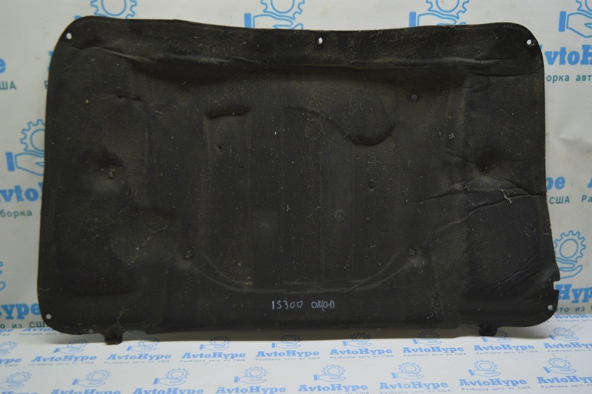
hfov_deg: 53.2
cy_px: 197
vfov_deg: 36.8
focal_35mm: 36
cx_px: 296
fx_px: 592
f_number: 4
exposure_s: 1/60
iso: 400
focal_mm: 24
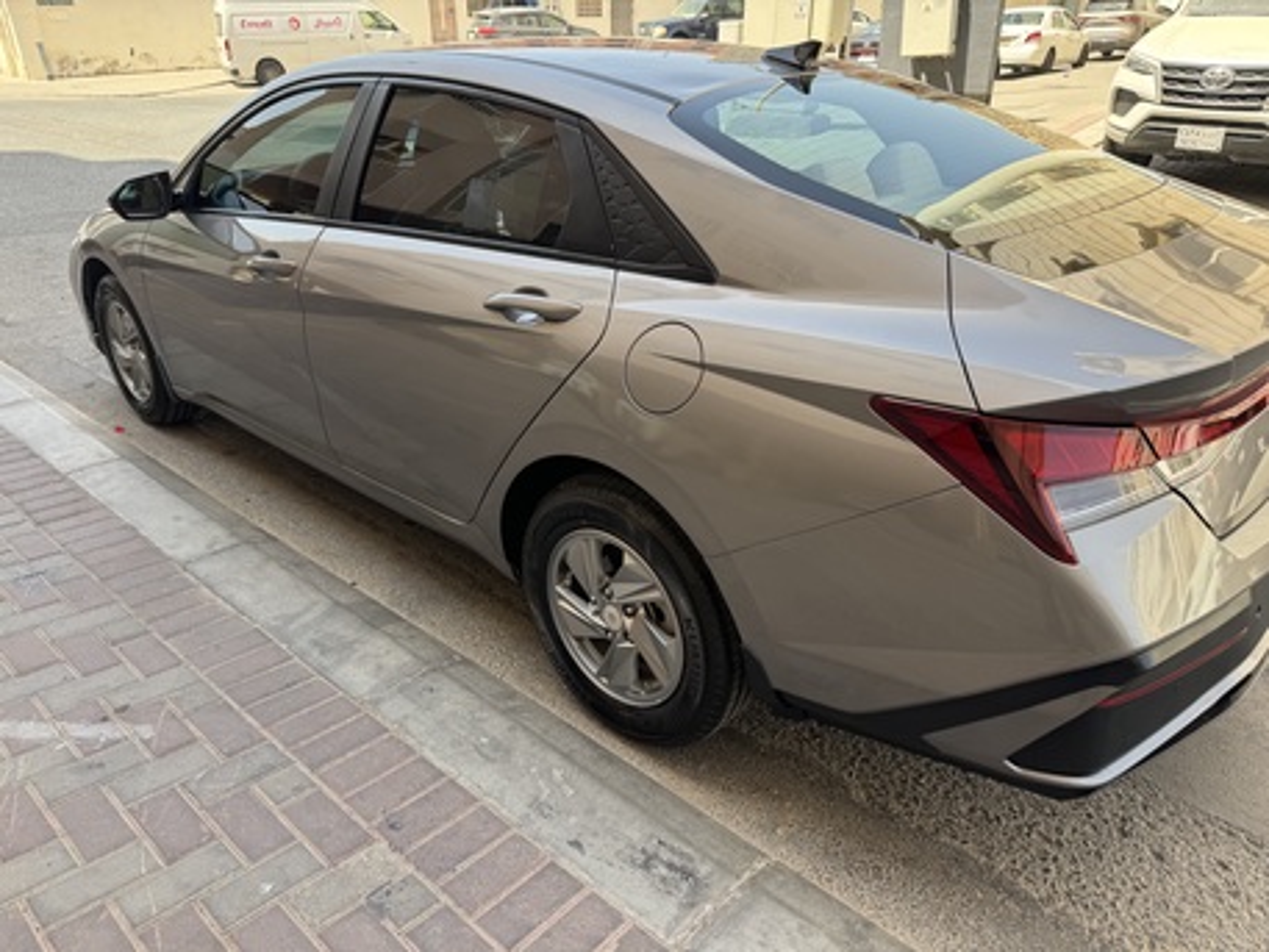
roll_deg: +0.4
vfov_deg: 56.8
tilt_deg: -26.6
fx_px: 880
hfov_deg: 71.6
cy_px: 476
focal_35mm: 24
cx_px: 634
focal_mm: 6.76
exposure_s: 1/604
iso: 80
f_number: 1.78
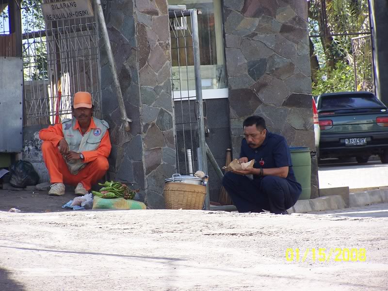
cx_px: 194
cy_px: 146
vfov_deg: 6.2
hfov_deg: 8.3
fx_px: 2668
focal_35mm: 238
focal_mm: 39.5
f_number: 3.2
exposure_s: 1/250
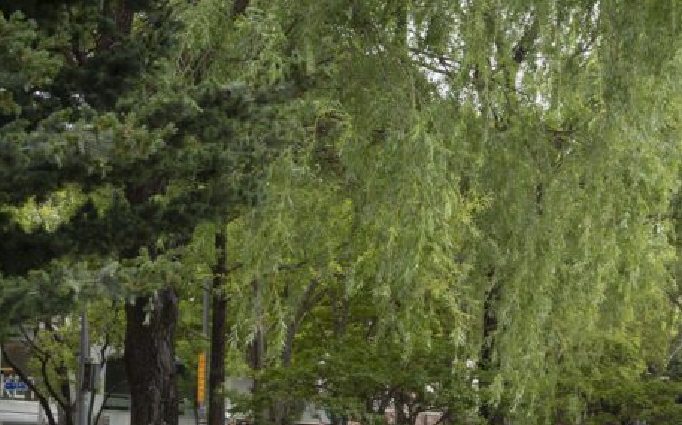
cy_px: 353
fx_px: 1486
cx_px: 543
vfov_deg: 16.1
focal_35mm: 80
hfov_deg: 25.4
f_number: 7.1
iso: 100
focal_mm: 35
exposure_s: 1/100
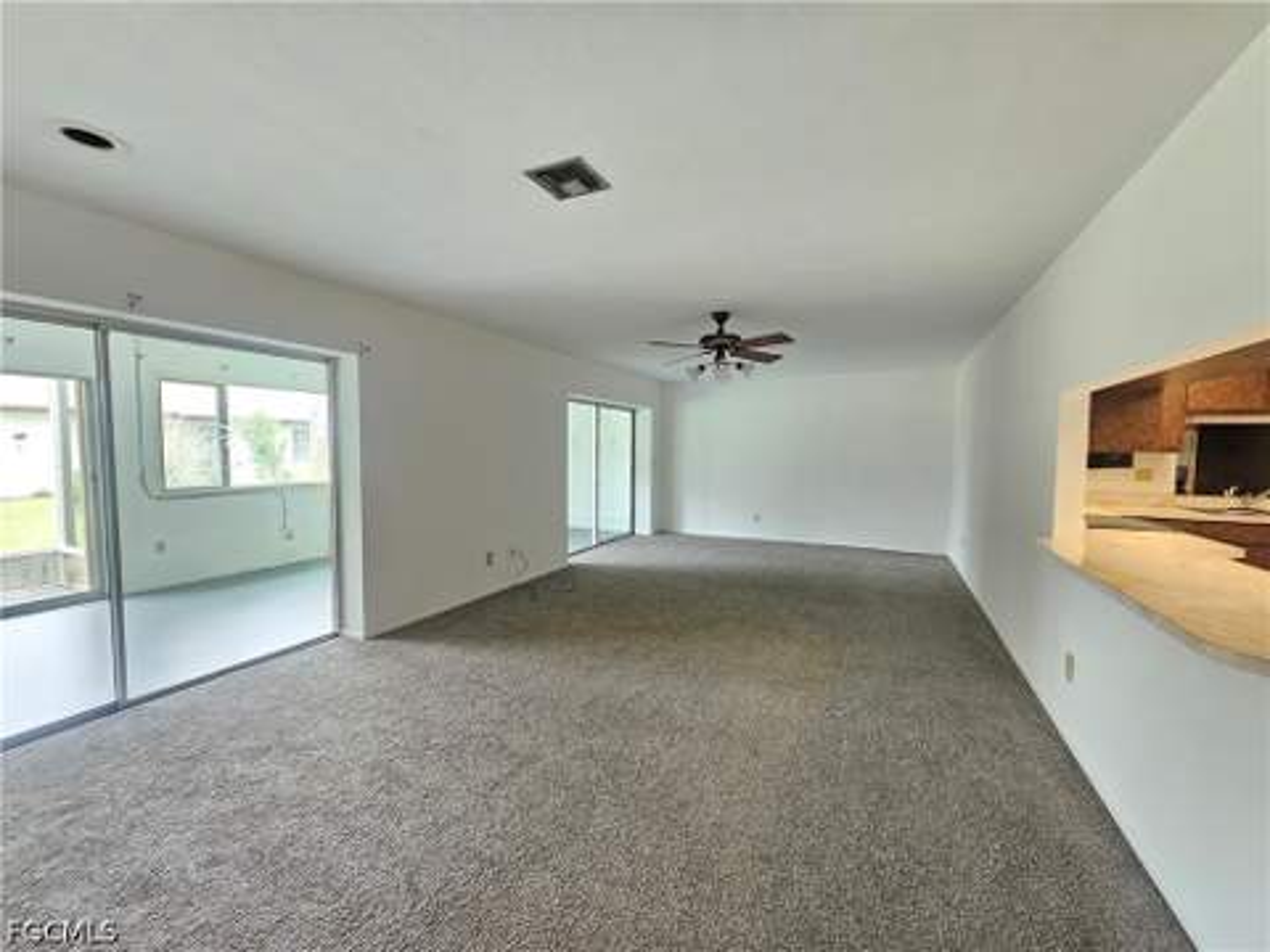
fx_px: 477
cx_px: 635
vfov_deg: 89.9
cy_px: 476
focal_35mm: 13
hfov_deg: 106.2
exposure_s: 1/60
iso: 320
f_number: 2.2
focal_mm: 2.2
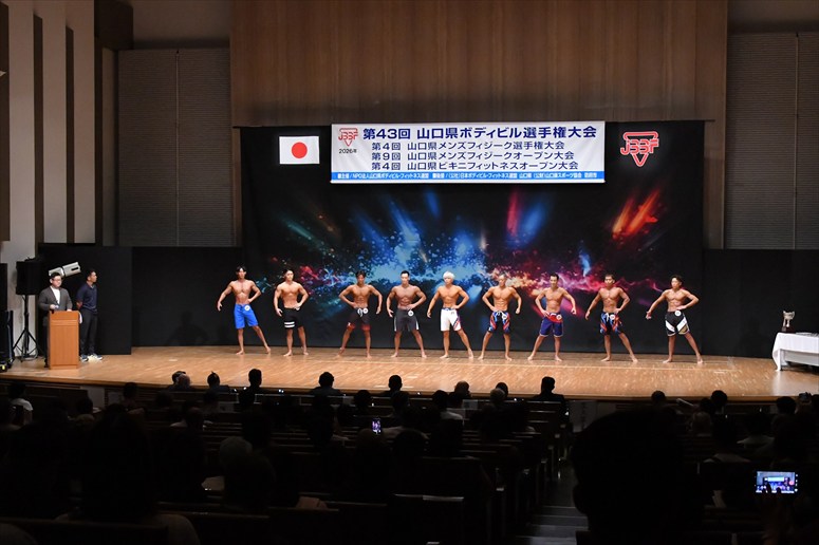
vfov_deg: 23.8
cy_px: 272
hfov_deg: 35.1
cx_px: 410
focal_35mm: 57
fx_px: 1296
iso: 8000
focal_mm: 38
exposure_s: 1/400
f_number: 5.6
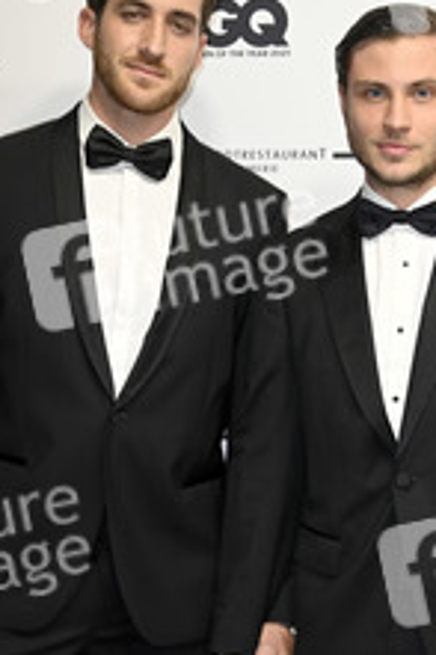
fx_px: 1383
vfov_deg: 26.6
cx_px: 261
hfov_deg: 17.9
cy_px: 409
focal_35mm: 76
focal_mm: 42
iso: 800
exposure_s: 1/80
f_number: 5.6
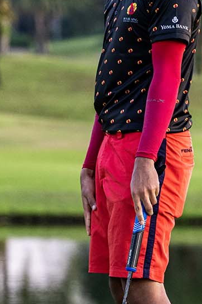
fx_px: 3116
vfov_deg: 5.6
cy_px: 243
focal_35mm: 370
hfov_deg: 3.7
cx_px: 139
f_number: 4.5
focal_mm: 140
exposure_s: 1/400
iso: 1600
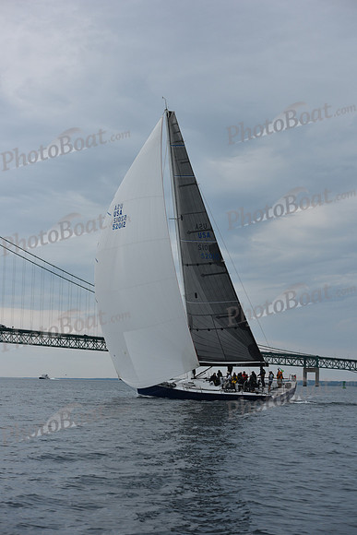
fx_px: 1041
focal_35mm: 70
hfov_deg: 19.5
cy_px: 268
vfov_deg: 28.8
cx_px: 178
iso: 250
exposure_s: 1/800
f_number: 6.3
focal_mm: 70
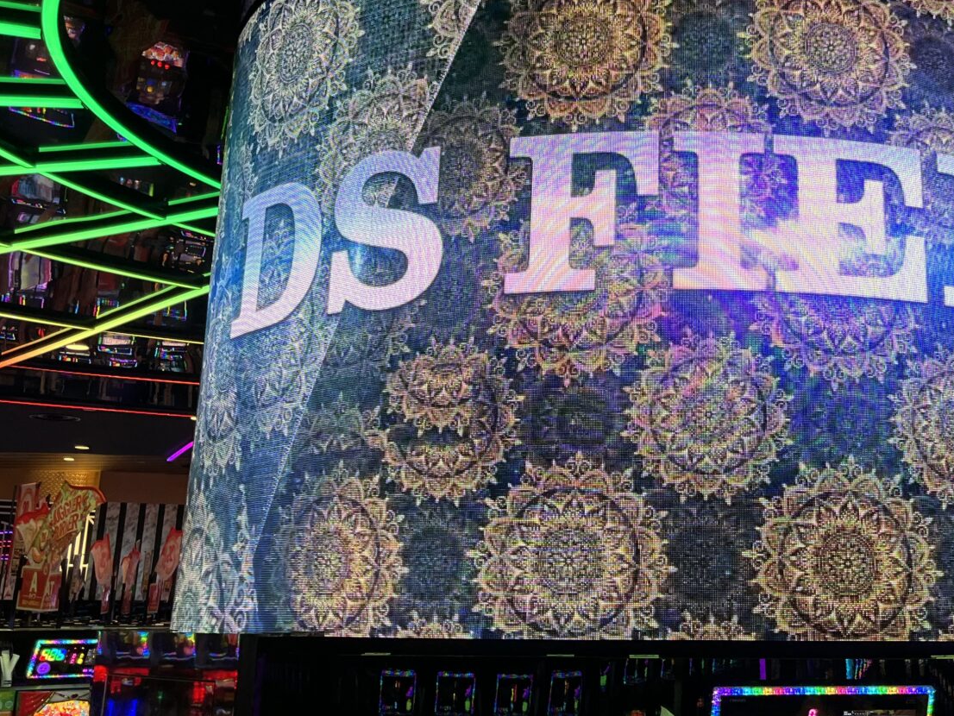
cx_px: 668
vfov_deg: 30.5
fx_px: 1296
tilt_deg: +16.9
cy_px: 204
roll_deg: +0.3
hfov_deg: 39.7
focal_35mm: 47
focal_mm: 5.1
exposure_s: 1/98
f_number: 1.6
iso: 64
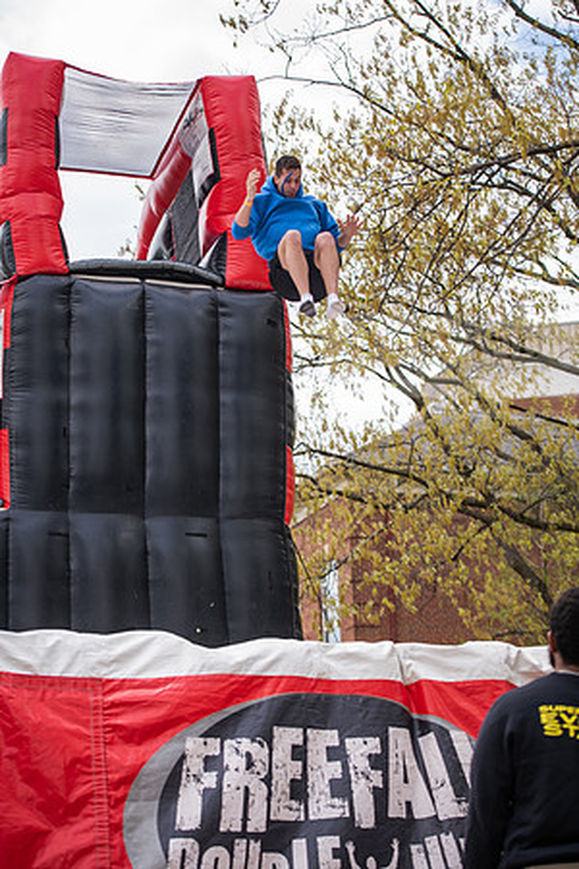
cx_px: 290
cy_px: 434
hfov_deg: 19.5
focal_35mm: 70
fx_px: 1689
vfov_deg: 28.8
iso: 125
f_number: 3.5
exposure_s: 1/640
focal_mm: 70
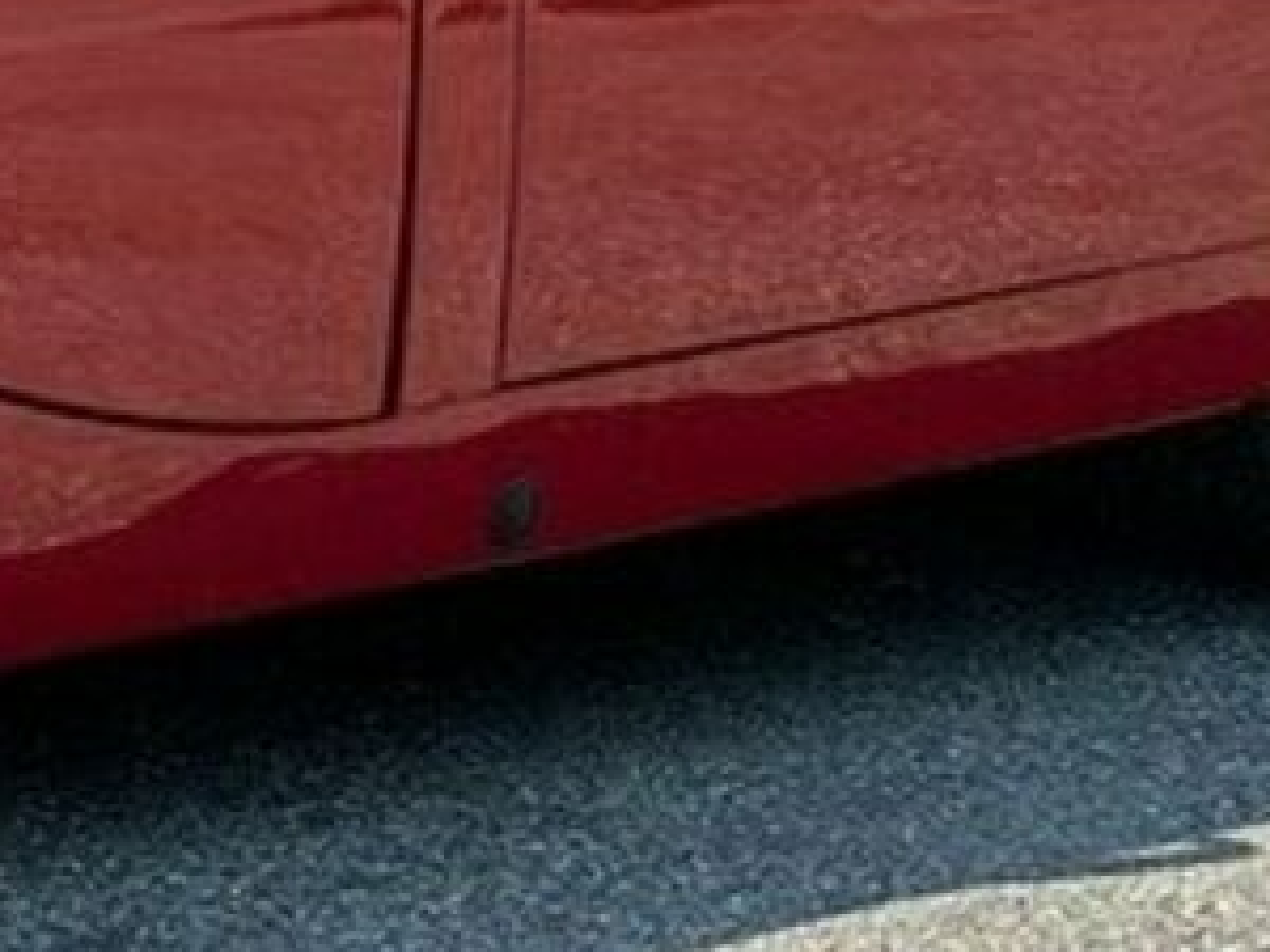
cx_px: -85
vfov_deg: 4.8
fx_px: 11300
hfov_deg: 6.4
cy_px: -254
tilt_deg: -6.2
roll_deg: -0.7
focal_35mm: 308
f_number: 2.8
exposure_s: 1/185
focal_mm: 9
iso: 25
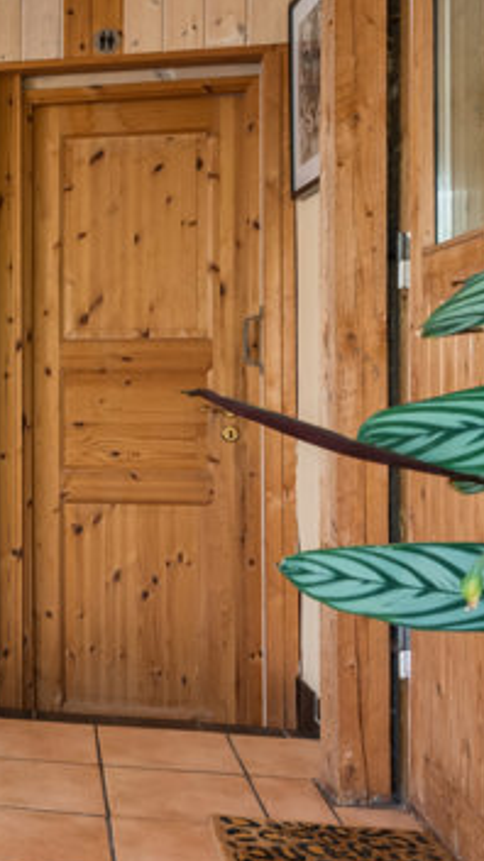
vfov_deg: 41.3
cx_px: -269
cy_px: 393
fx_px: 1141
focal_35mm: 50
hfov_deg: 20.2
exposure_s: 1/10
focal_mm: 21
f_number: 10
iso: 200
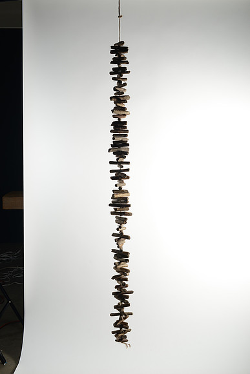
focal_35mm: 50
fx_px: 520
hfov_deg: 27.0
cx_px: 125
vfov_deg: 39.6
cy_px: 187
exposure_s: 1/200
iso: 200
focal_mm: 50
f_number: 8
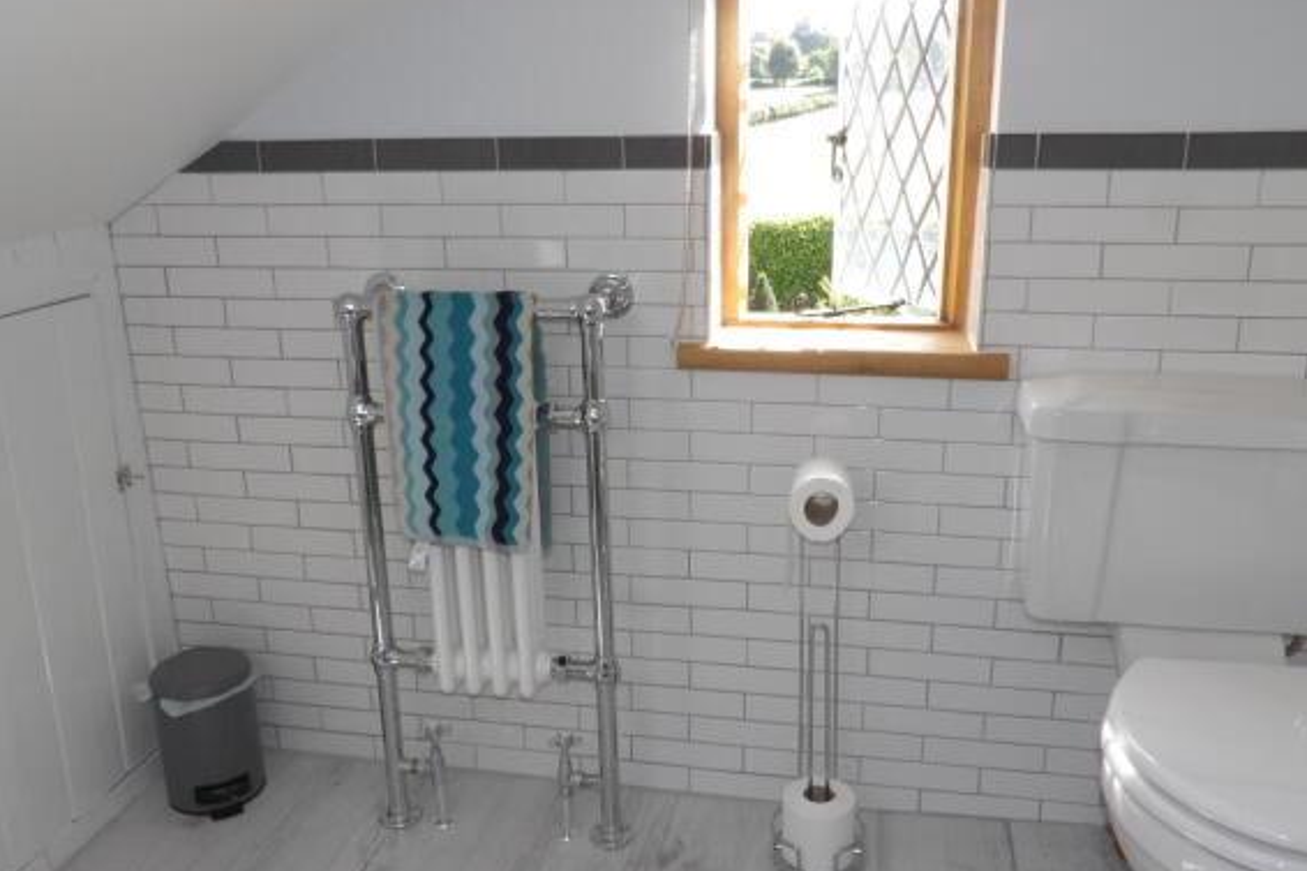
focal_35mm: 30
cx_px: 671
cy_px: 440
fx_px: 1089
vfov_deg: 43.6
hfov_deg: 61.9
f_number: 4.3
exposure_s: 1/53
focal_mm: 5.1
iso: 100
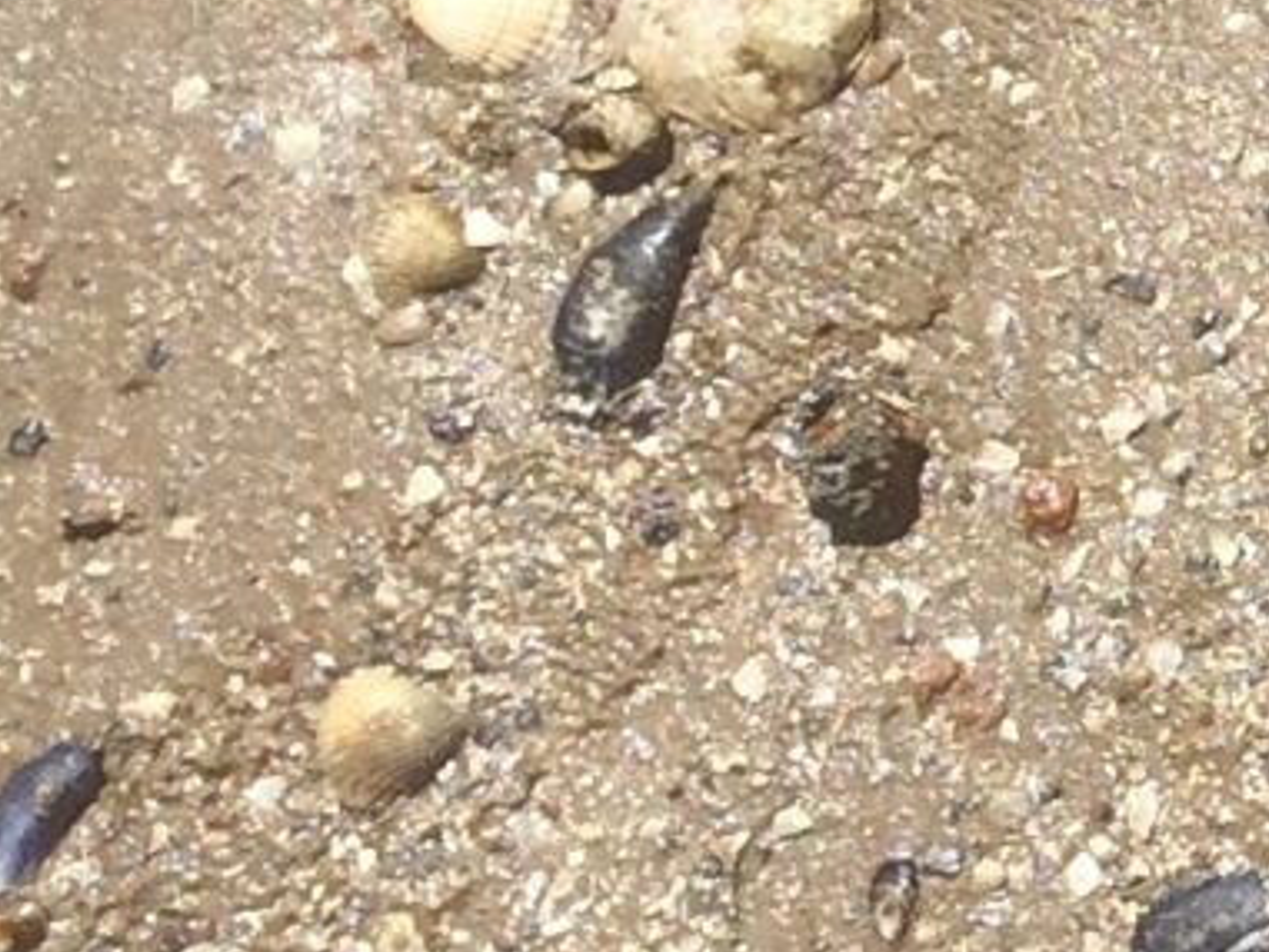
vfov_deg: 7.6
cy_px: -107
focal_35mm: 195
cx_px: 3620
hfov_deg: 8.7
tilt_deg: -78.0
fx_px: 7151
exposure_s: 1/1466
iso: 32
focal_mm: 4.15
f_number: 2.2
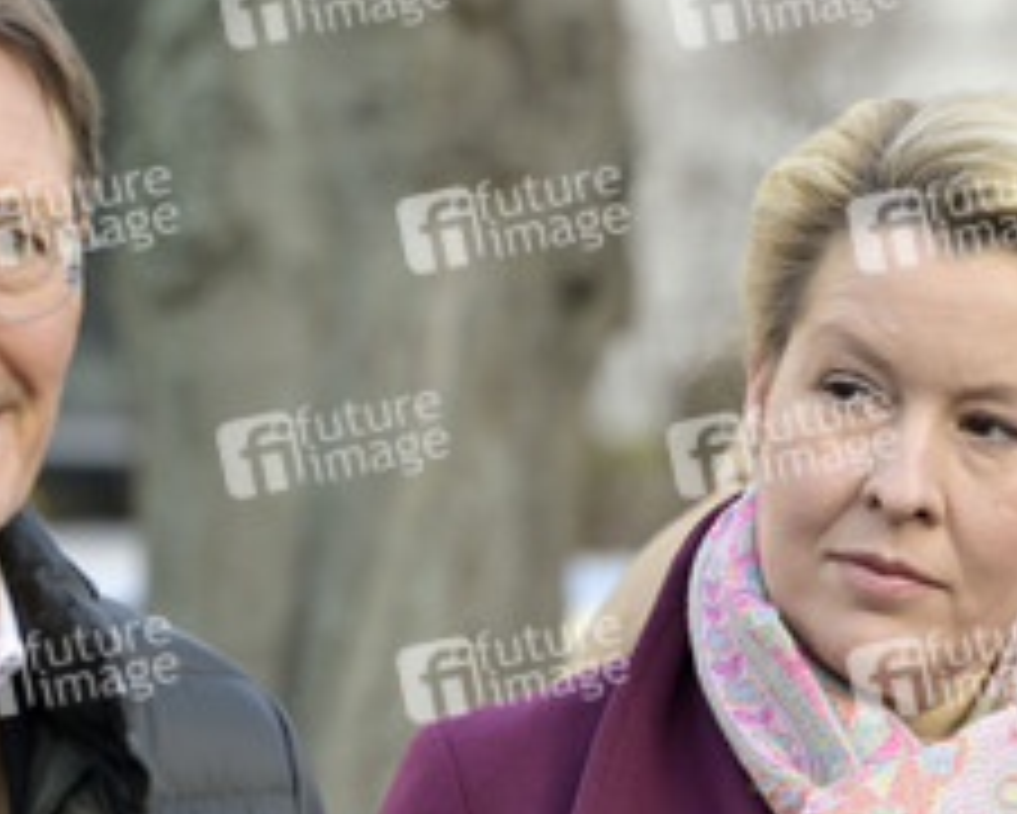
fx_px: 12978
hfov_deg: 4.5
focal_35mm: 431
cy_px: 558
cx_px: 394
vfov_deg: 3.6
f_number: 7.1
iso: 2000
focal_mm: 230
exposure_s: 1/400
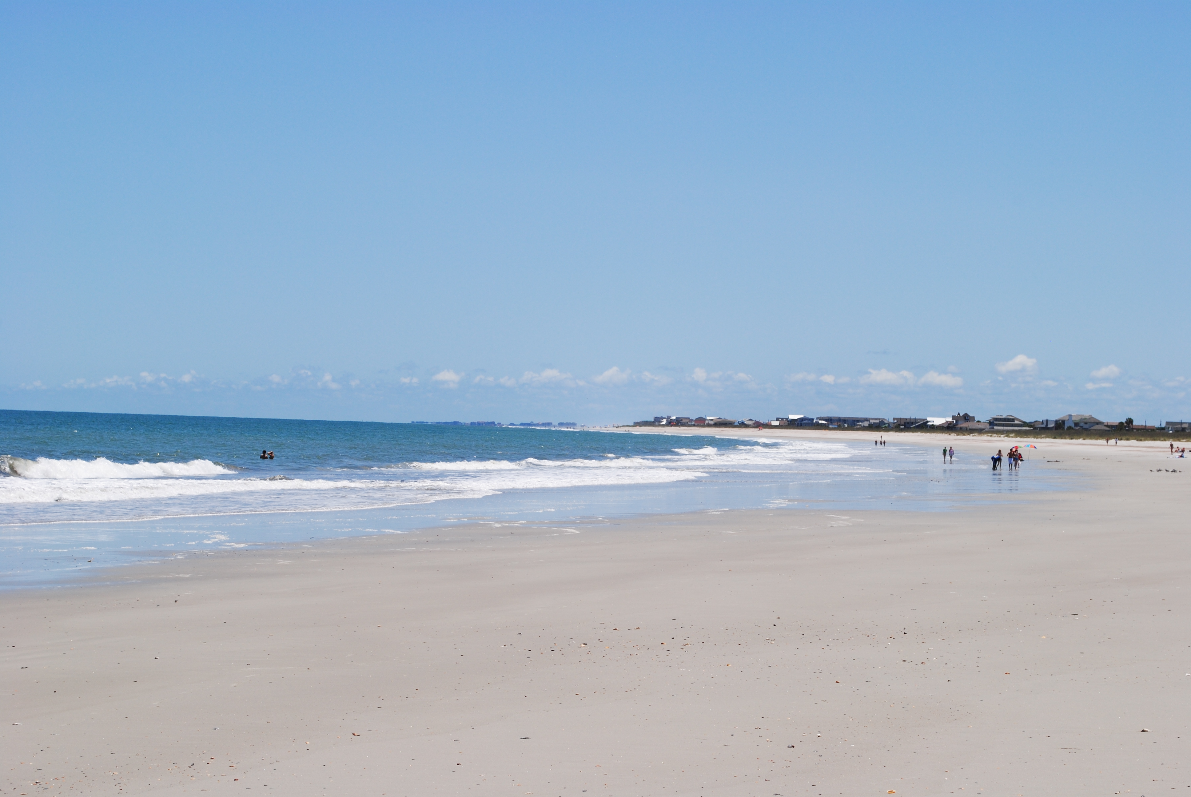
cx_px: 596
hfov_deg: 24.6
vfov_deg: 16.6
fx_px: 2733
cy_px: 398
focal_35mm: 82
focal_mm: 55
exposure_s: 1/320
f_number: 10
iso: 100
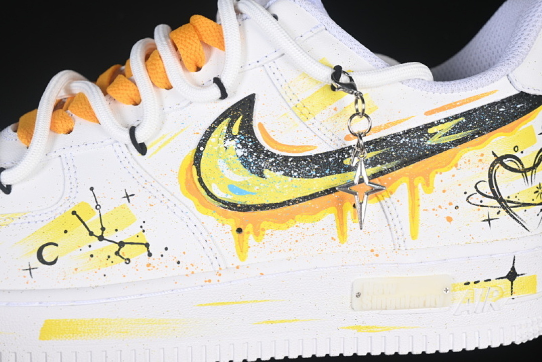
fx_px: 1129
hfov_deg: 27.0
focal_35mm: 75
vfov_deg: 18.2
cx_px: 271
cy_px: 181
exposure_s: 1/80
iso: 160
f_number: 7.1
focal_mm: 50
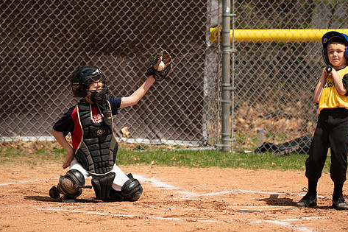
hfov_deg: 6.8
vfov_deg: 4.5
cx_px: 181
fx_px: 2928
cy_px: 91
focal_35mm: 303
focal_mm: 247
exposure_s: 1/2000
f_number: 5.6
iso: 1000
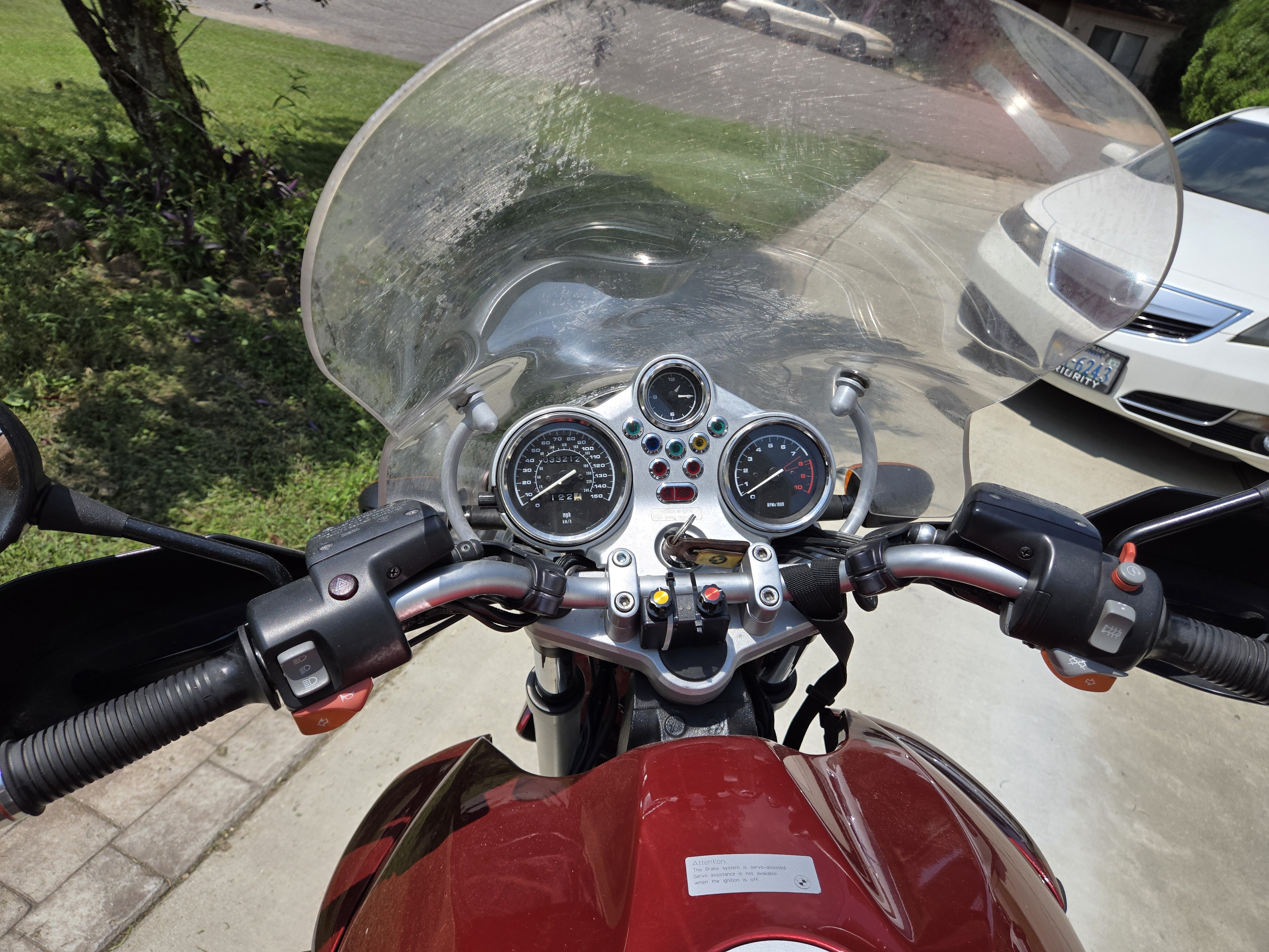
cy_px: 476
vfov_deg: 58.9
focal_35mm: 23
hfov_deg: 73.9
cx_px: 634
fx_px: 843
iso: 25
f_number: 1.8
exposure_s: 1/2252
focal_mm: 5.4
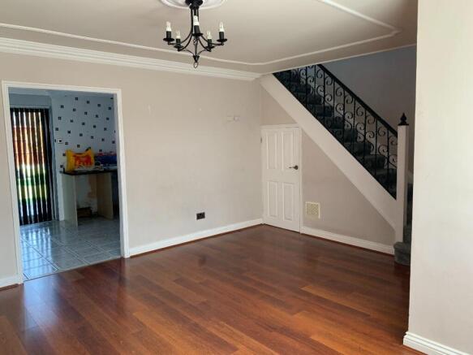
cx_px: 236
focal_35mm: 26
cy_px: 178
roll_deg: +0.5
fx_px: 355
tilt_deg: -5.6
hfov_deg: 67.3
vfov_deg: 53.0
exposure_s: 1/115
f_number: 1.8
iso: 100
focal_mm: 4.25
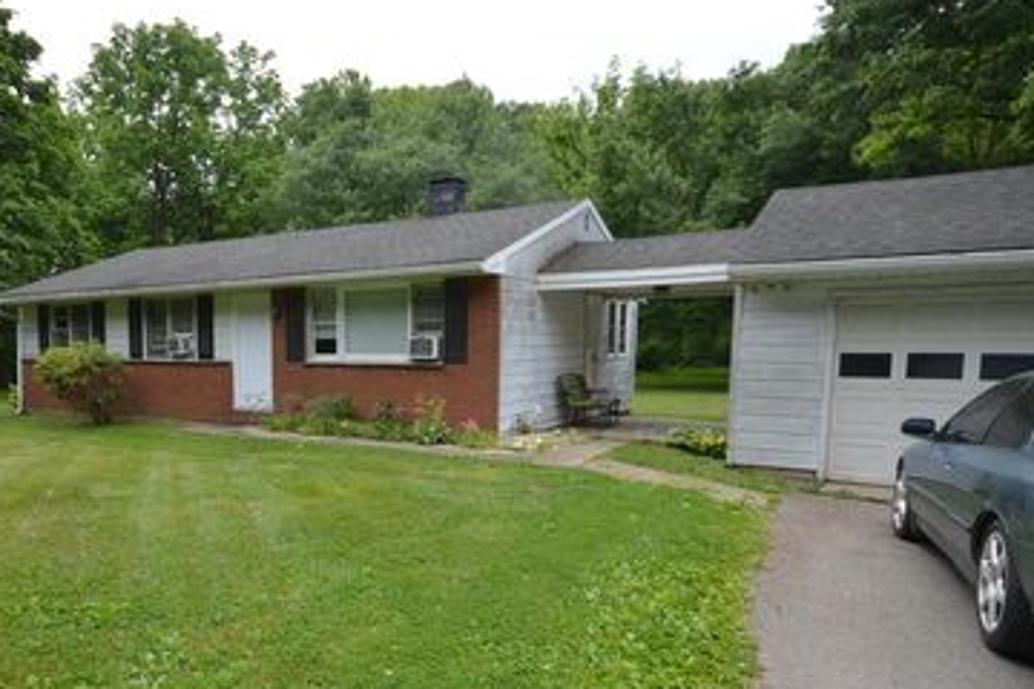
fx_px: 718
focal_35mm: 25
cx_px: 336
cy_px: 418
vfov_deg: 50.9
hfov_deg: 69.3
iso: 100
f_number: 7.1
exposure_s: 1/160
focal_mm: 12
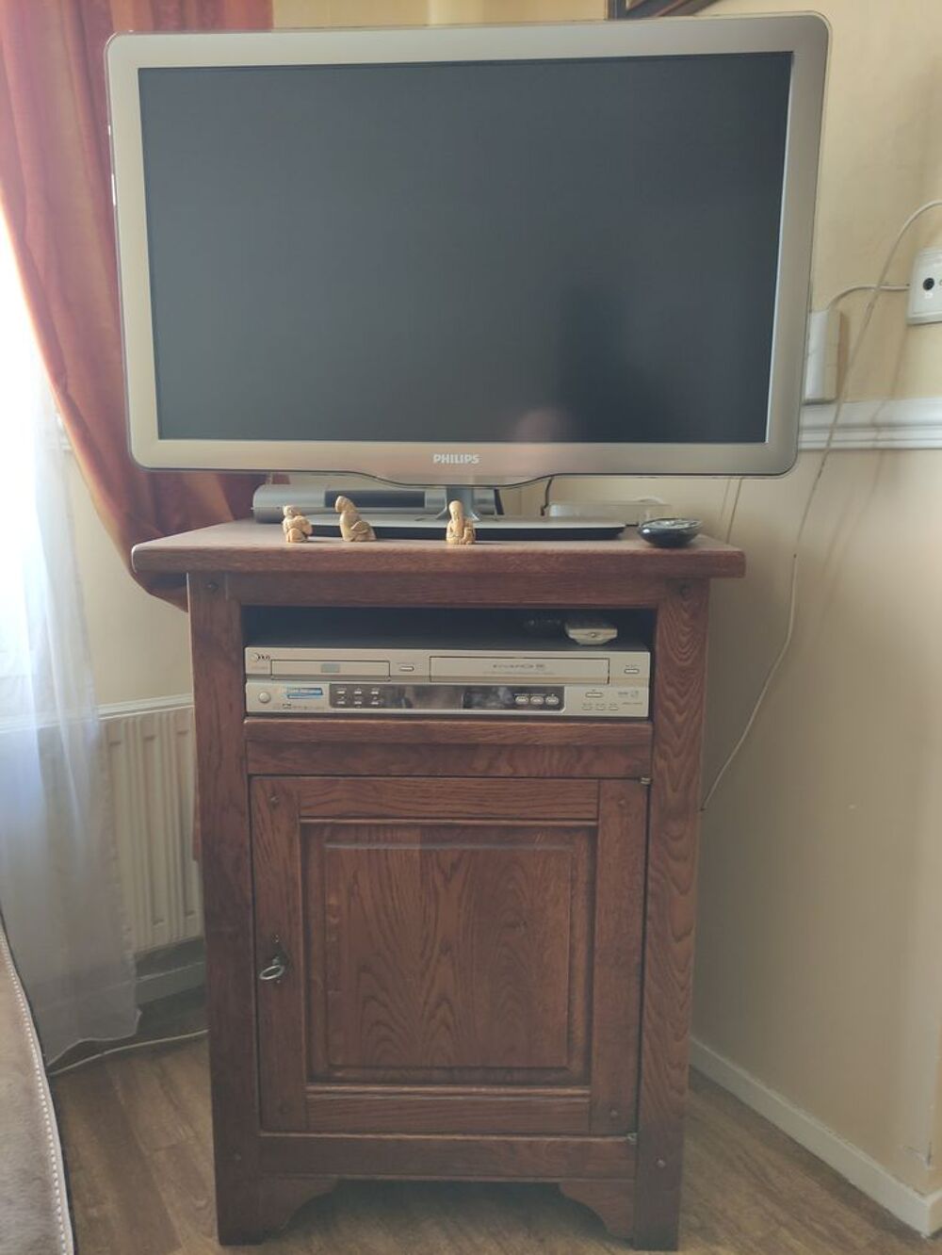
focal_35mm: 25
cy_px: 628
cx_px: 471
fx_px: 907
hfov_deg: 54.9
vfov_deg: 69.4
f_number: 1.89
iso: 557
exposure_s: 1/25
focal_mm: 5.43
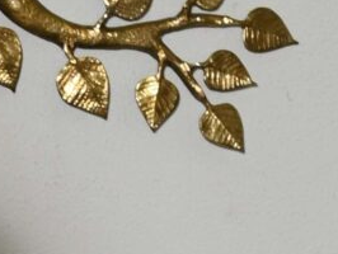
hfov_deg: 4.8
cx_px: -500
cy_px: 618
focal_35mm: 397
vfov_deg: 3.7
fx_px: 3880
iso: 400
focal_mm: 43
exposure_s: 1/160
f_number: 6.3
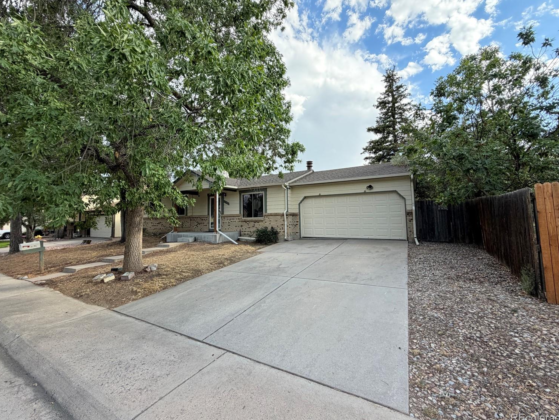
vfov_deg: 81.7
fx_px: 242
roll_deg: +0.4
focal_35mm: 15
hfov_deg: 98.1
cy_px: 201
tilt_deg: +4.3
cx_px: 272
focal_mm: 2.22
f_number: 2.2
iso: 64
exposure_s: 1/502
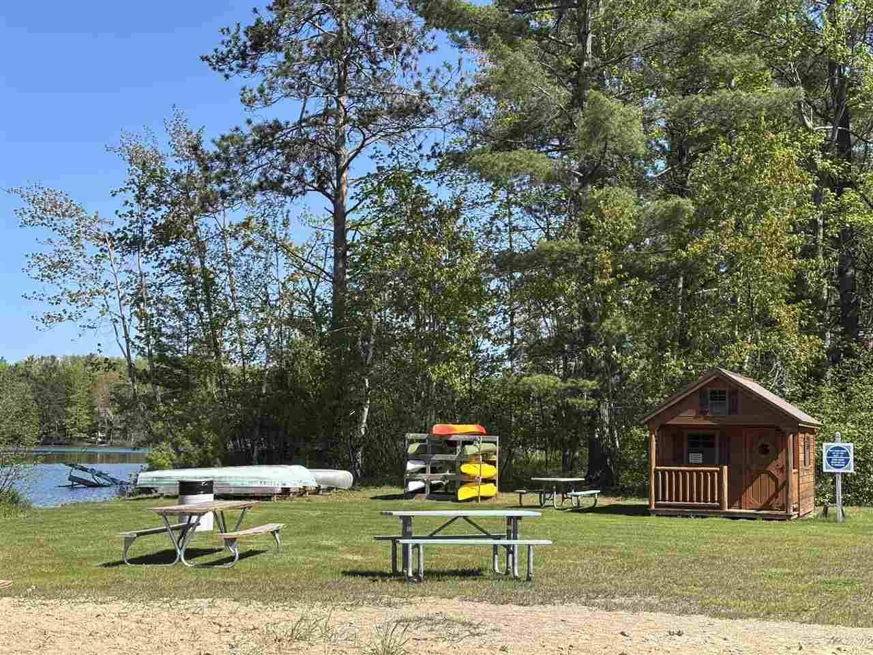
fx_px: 1311
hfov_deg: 36.8
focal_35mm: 52
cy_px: 328
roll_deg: -1.1
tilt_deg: +4.7
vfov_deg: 28.0
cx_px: 436
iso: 32
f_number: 1.6
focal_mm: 5.96
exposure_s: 1/1458
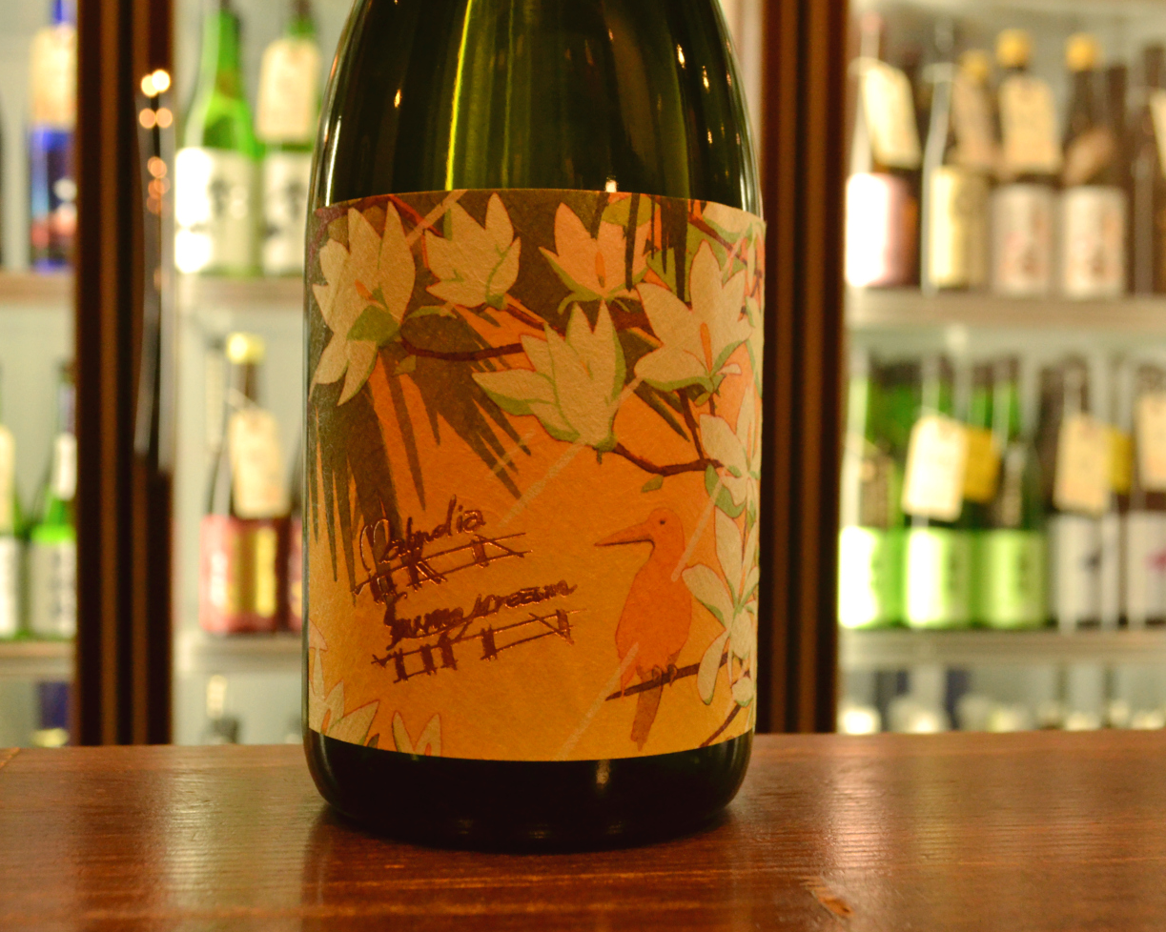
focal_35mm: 38
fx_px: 1311
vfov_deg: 39.1
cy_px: 458
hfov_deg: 47.9
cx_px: 546
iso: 1600
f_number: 5.6
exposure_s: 1/125
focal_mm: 22
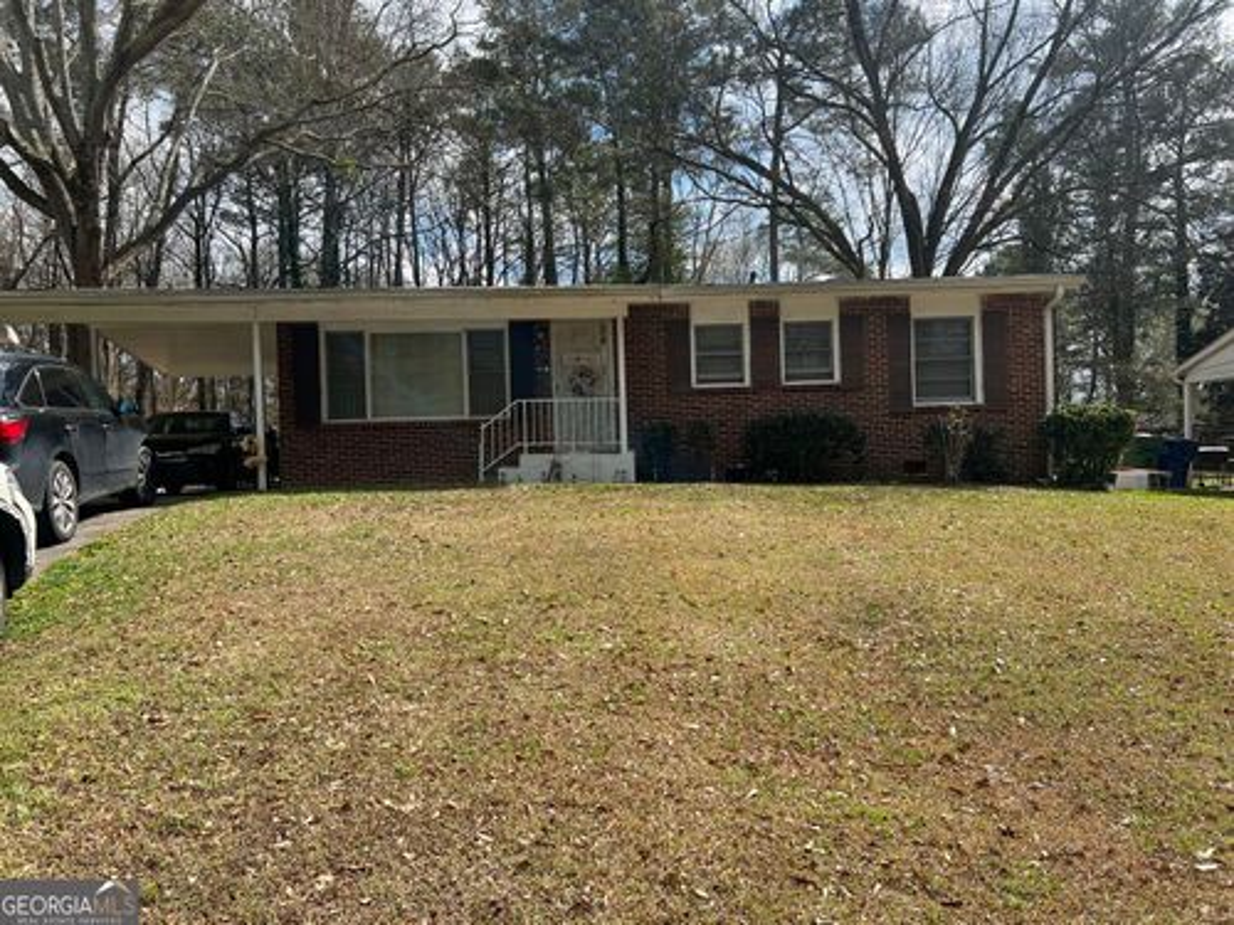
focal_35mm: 26
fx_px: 927
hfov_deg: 67.3
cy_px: 462
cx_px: 617
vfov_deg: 53.1
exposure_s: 1/2571
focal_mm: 5.7
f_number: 1.5
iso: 50
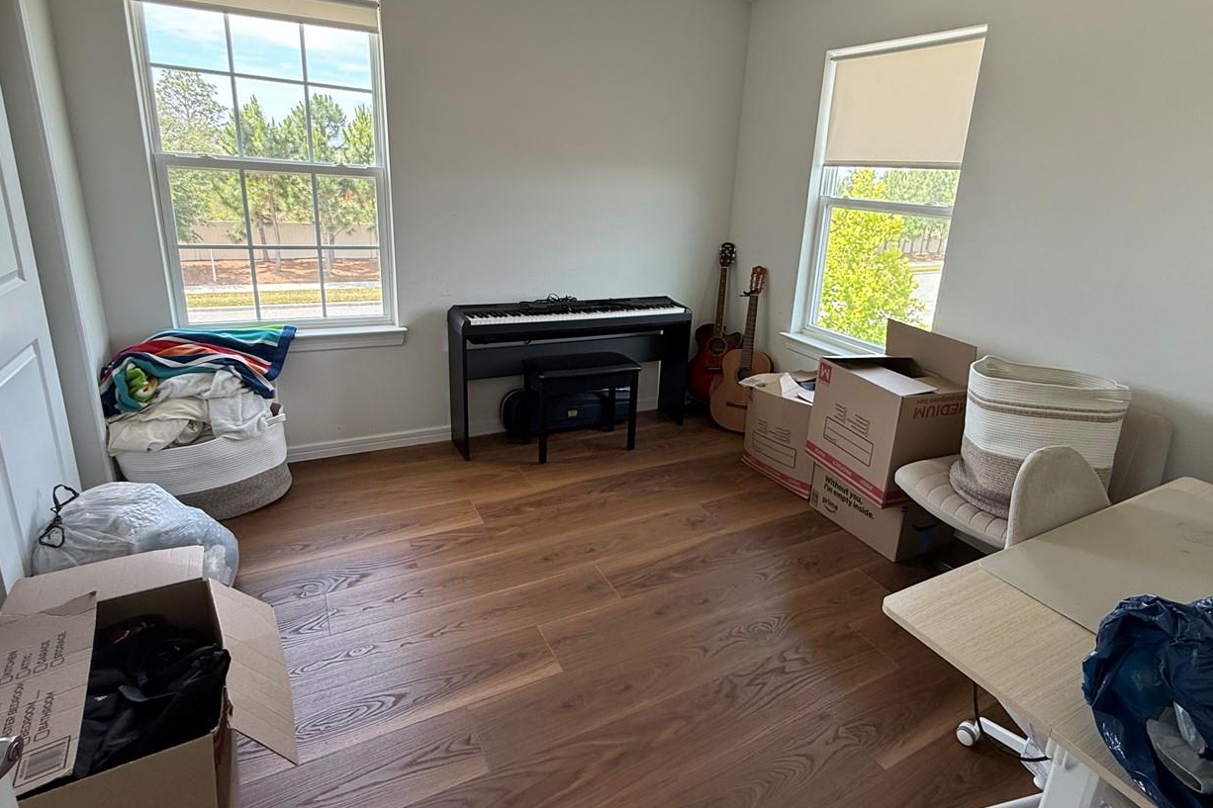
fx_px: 640
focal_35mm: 19
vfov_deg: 64.4
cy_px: 361
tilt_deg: -15.2
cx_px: 671
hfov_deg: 86.6
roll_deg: -4.9
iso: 100
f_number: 2.2
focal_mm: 2.22
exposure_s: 1/99
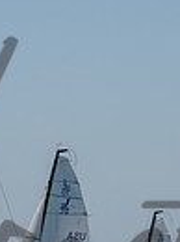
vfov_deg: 5.3
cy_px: 257
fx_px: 2602
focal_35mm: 374
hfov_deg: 4.0
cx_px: 35
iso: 640
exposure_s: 1/1000
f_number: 9
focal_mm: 86
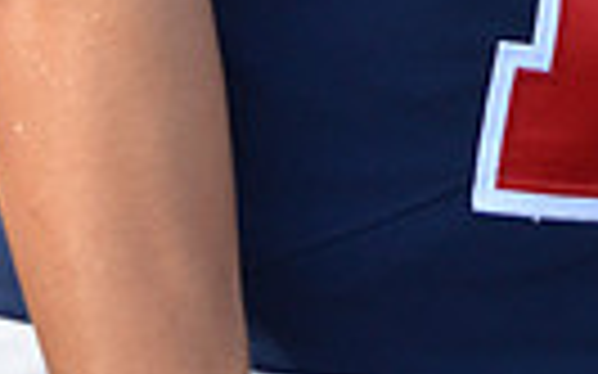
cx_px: 513
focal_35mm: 411
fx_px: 6695
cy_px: -771
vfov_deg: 3.1
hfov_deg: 5.1
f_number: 7.1
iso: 500
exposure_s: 1/800
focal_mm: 62
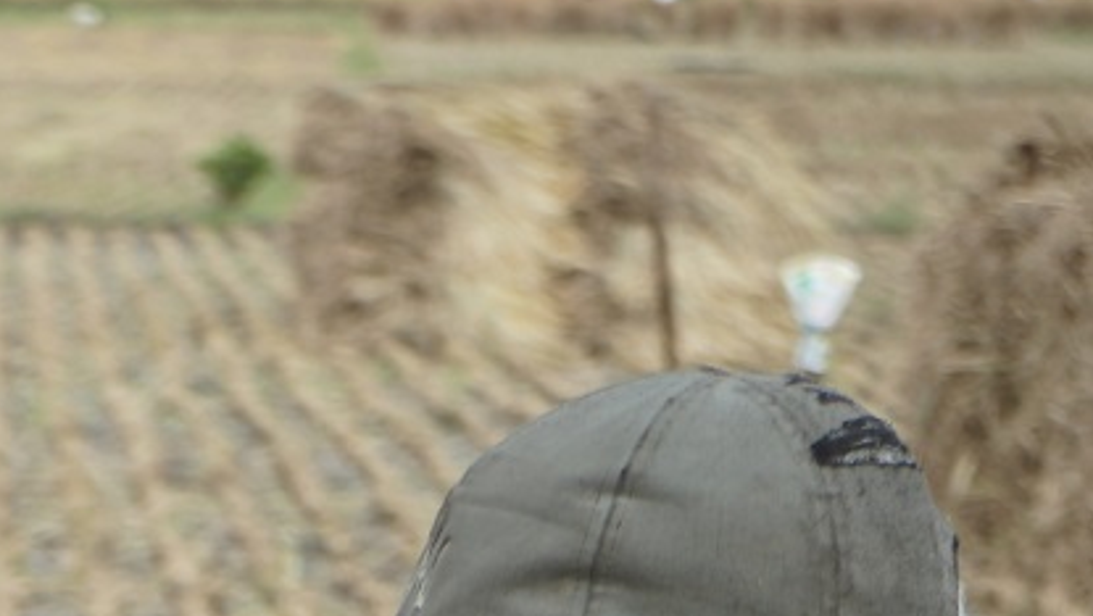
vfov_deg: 4.3
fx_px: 8033
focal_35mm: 277
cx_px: -1075
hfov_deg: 7.5
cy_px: 1329
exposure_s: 1/320
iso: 100
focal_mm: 61
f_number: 5.6
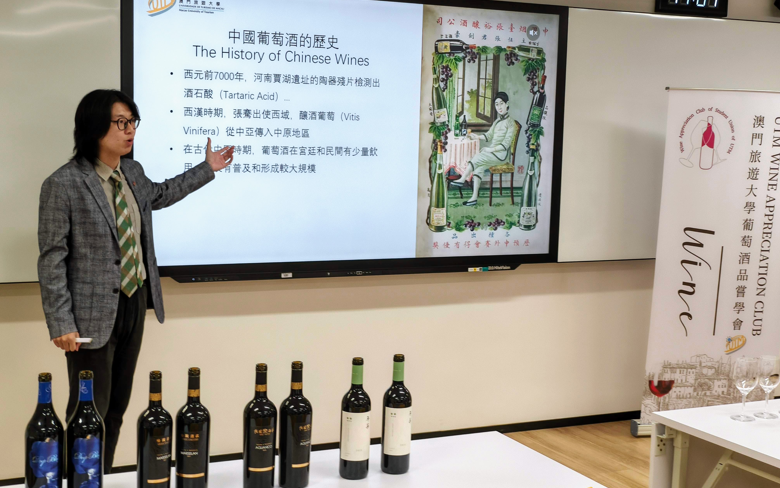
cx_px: 394
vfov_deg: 24.0
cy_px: 252
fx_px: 1148
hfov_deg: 37.5
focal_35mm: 54
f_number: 1.85
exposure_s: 1/100
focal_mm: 7.1
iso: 156
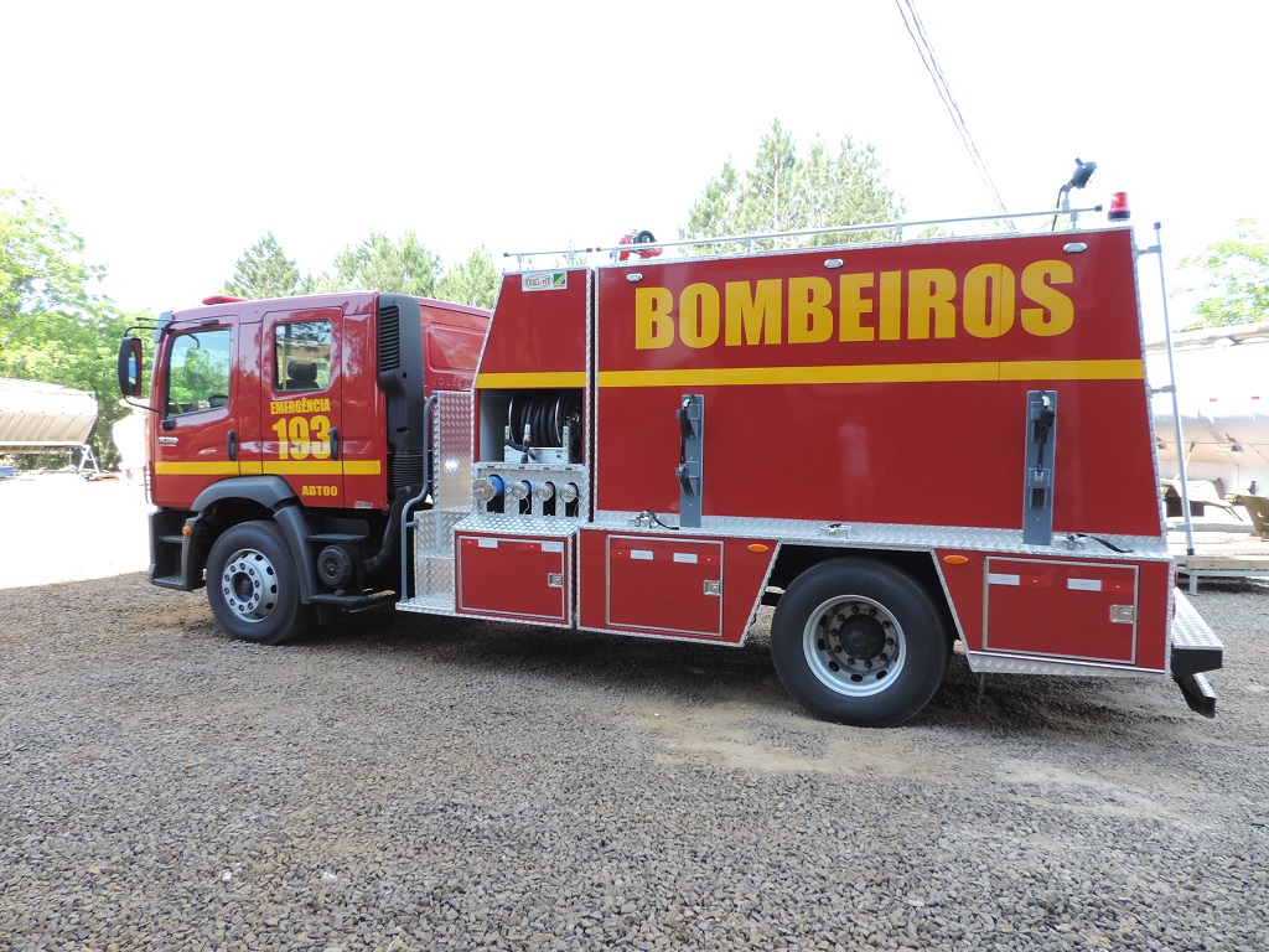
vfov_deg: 56.8
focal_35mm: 24
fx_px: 880
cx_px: 634
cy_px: 476
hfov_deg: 71.6
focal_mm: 4.3
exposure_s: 1/250
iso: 200
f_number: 3
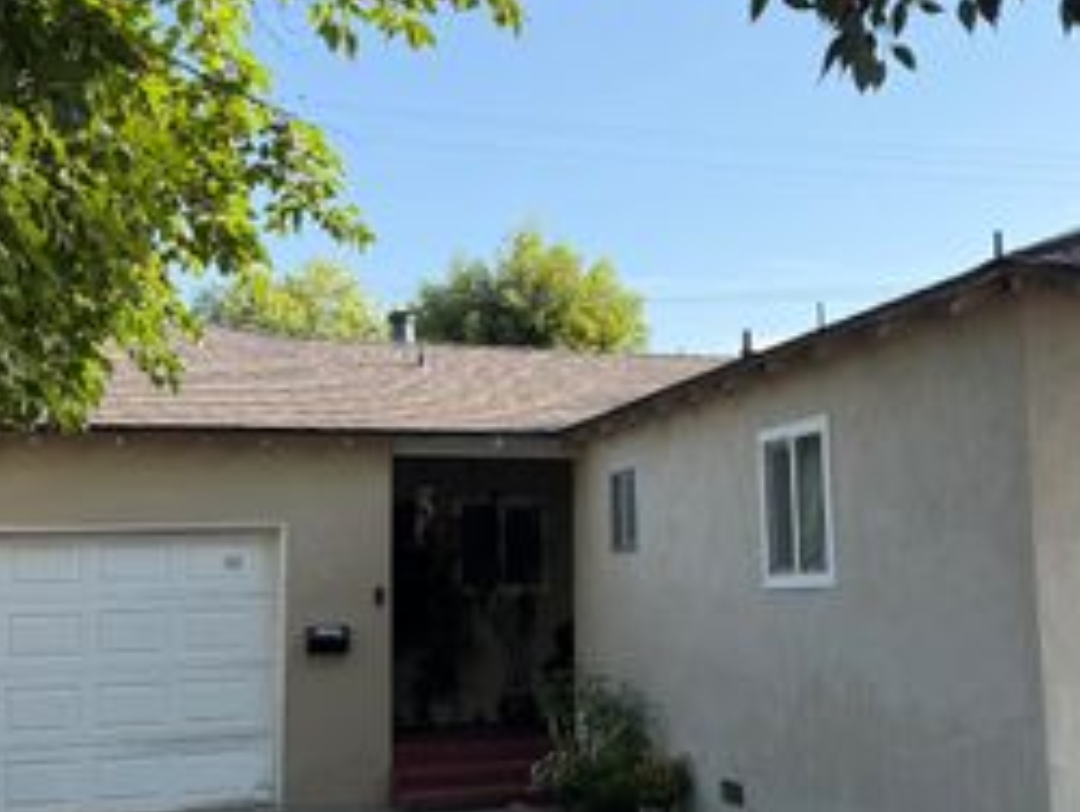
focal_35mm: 48
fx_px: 1499
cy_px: 421
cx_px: 644
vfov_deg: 30.3
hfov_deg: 39.5
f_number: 1.78
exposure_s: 1/2232
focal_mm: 6.76
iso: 100
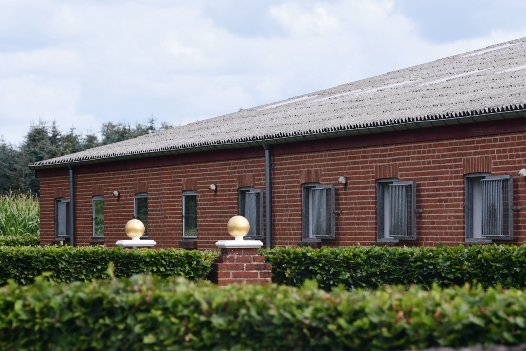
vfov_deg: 5.4
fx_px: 3725
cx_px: 263
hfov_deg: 8.1
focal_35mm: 255
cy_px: 176
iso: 400
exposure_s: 1/500
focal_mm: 170
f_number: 8
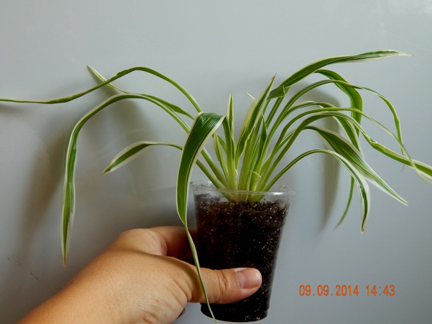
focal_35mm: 49
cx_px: 216
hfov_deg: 38.9
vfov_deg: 29.7
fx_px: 612
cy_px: 162
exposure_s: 1/30
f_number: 3.7
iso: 160
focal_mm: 8.6
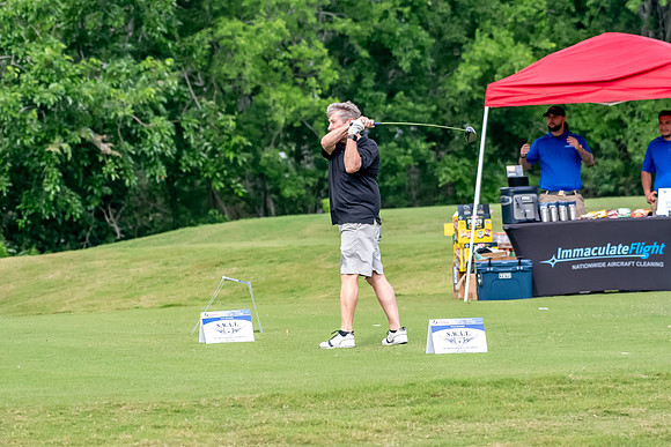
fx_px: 5593
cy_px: 224
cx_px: 336
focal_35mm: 300
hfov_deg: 6.9
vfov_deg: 4.6
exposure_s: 1/2000
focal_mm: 200
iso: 2000
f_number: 5.6
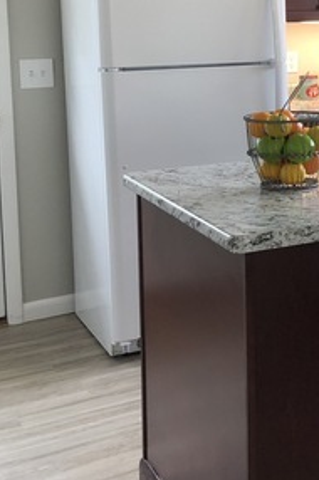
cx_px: 530
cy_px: 84
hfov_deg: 17.2
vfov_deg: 28.9
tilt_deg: -4.7
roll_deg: -0.2
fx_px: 906
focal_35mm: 68
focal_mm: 4
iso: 25
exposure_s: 1/30
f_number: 1.8
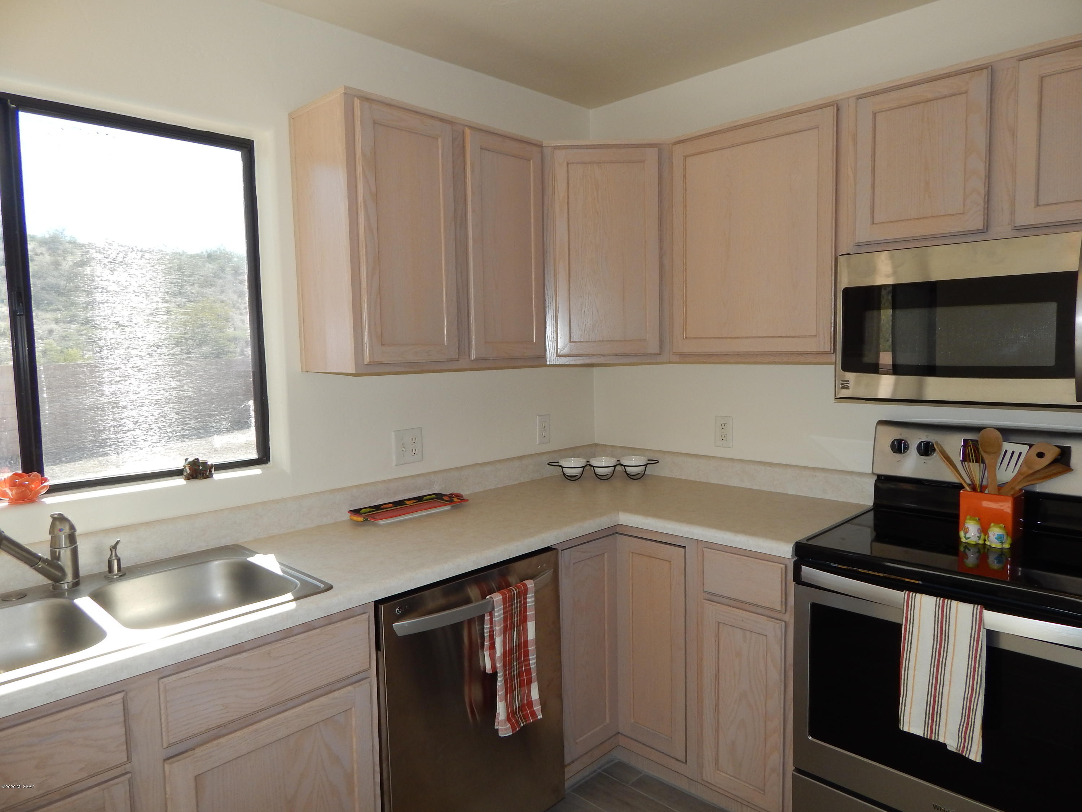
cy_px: 406
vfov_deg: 58.9
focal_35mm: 23
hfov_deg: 73.9
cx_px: 541
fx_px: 719
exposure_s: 1/250
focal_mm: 4
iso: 125
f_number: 3
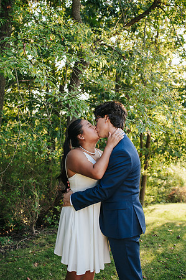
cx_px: 93
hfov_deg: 37.8
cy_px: 140
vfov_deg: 54.5
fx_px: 272
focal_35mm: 35
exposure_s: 1/320
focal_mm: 35
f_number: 3.2
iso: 800
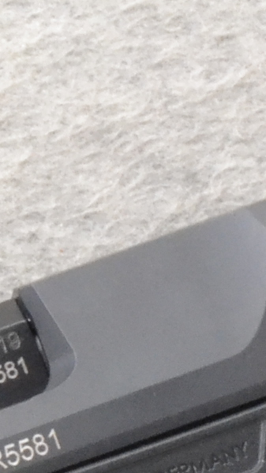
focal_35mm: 317
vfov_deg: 6.7
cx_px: -69
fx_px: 3980
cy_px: 776
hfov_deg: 3.8
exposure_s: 1/160
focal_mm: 35
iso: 3200
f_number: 20
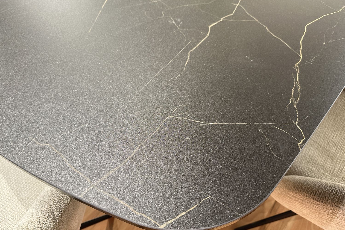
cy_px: 124
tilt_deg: -49.9
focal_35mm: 25
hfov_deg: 71.5
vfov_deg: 51.2
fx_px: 240
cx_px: 172
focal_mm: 6.86
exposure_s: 1/50
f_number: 1.78
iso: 200
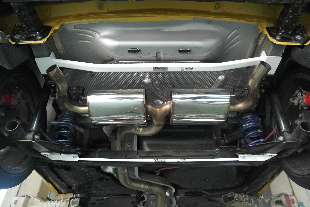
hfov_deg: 67.4
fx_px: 232
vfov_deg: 47.9
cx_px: 155
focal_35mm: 27
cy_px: 104
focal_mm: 18
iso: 400
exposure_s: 1/40
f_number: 3.5
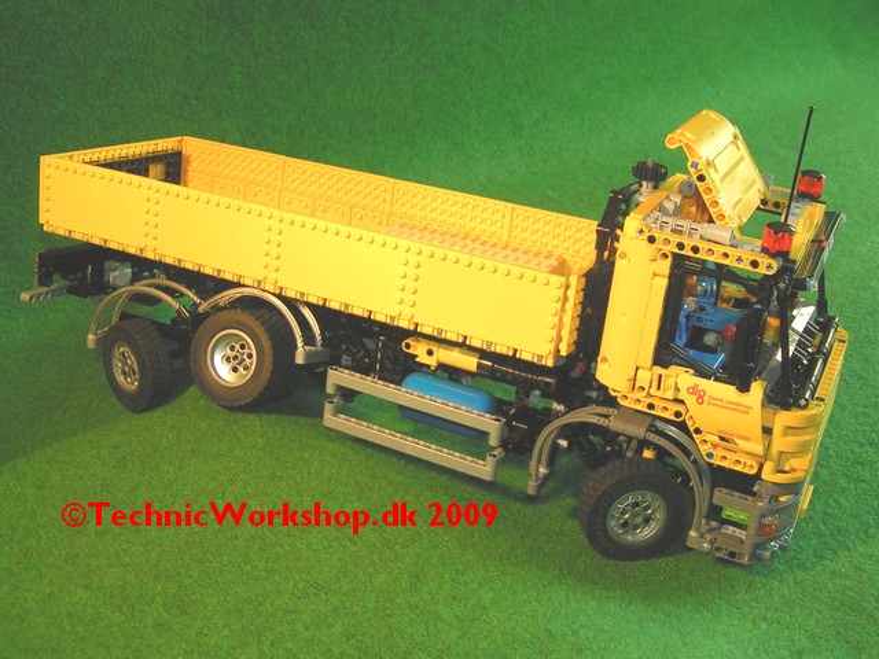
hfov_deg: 49.0
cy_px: 330
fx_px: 965
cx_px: 440
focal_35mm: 38
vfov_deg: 37.7
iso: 50
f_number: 2.8
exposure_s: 1/50
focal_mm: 5.8
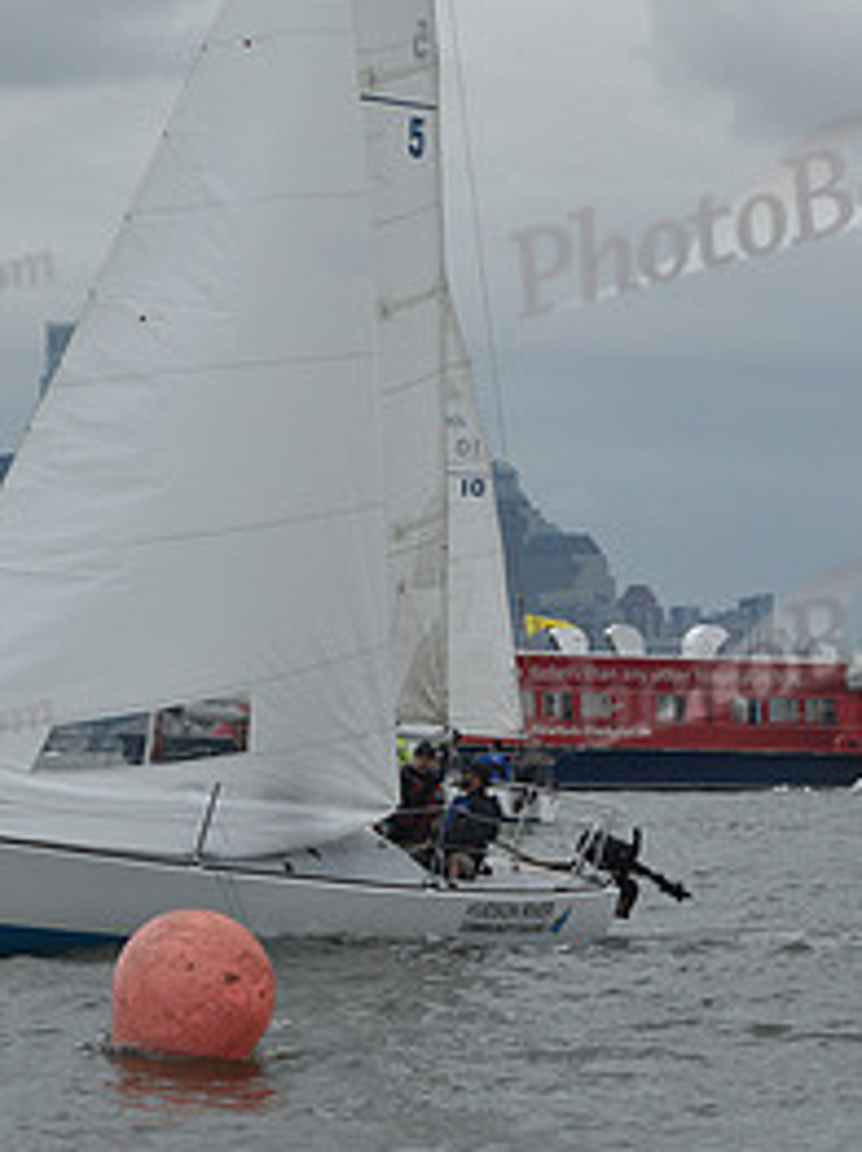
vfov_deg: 10.0
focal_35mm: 196
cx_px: 284
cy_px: 40
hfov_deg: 7.6
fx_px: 6518
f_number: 8
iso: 400
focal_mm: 92
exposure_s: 1/800
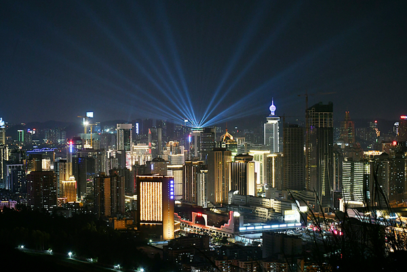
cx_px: 204
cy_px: 136
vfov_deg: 20.3
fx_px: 757
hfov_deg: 30.1
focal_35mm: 67
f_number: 9
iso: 1000
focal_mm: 45
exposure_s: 1/6
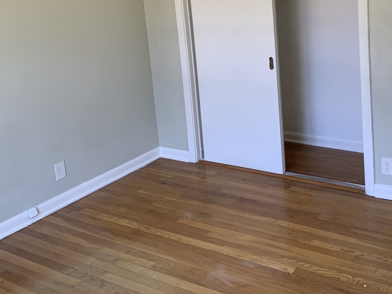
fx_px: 487
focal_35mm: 43
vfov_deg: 32.6
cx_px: 284
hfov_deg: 42.8
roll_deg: +3.7
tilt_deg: -9.8
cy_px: 56
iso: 100
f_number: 1.8
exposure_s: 1/98
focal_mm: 4.25
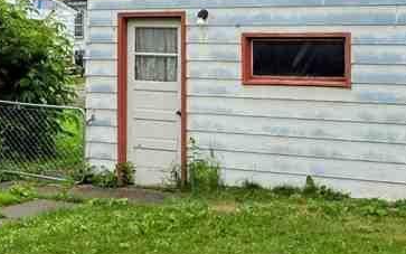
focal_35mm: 86
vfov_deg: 15.1
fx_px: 952
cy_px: 55
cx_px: 163
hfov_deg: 24.0
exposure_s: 1/1433
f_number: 1.7
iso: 80
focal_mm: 6.3
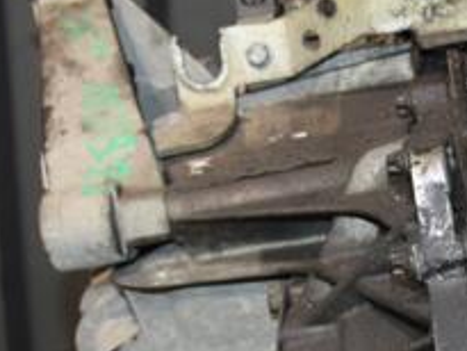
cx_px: 401
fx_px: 1255
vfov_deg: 15.7
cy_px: 337
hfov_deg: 20.7
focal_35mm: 93
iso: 800
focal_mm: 22
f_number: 5
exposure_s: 1/60
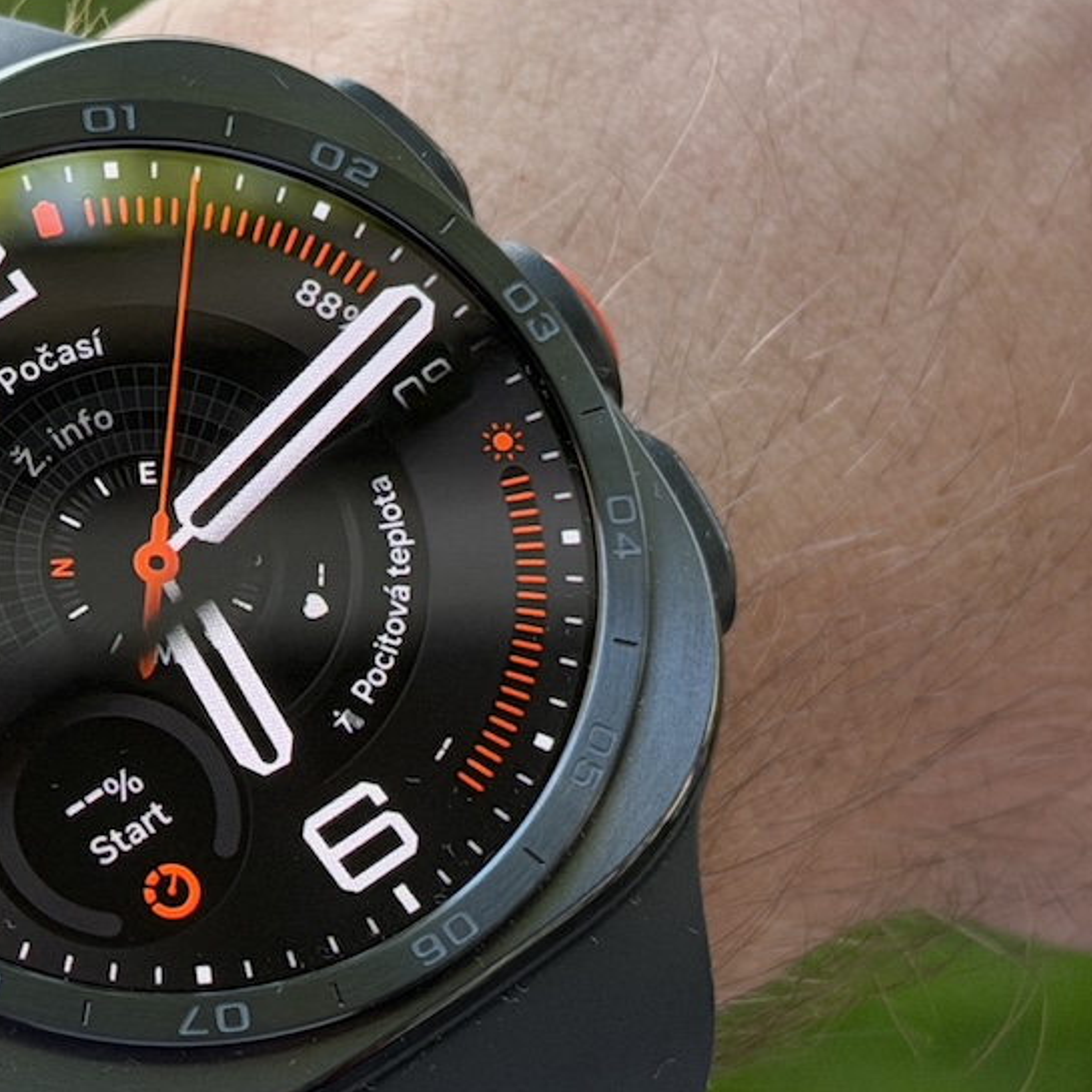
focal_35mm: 148
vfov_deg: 11.8
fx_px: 5282
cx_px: 92
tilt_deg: -48.3
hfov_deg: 11.7
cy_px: 488
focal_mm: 6.76
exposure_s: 1/342
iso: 64
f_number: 1.78
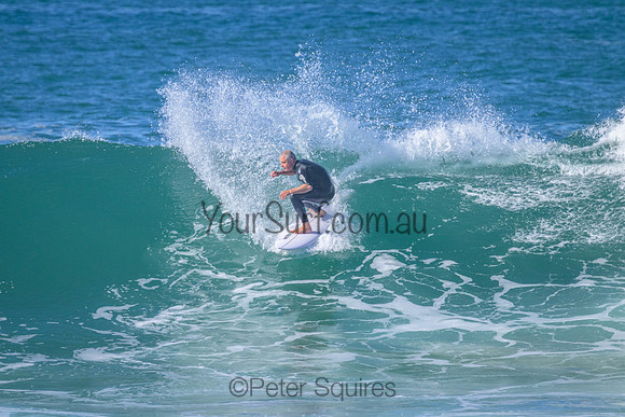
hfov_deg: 2.6
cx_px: 312
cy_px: 208
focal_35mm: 800
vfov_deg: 1.7
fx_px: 13891
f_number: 11
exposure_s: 1/2000
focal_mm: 800
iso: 1600
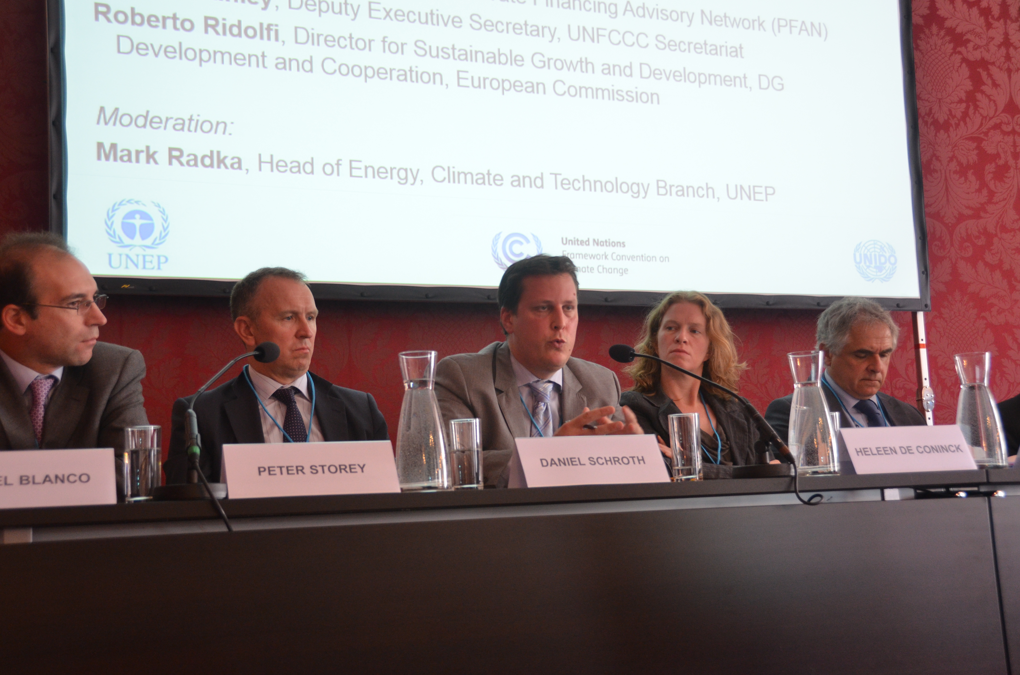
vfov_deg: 28.0
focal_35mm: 48
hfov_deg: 41.2
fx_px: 1357
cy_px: 338
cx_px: 510
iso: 1000
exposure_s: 1/50
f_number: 4
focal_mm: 32
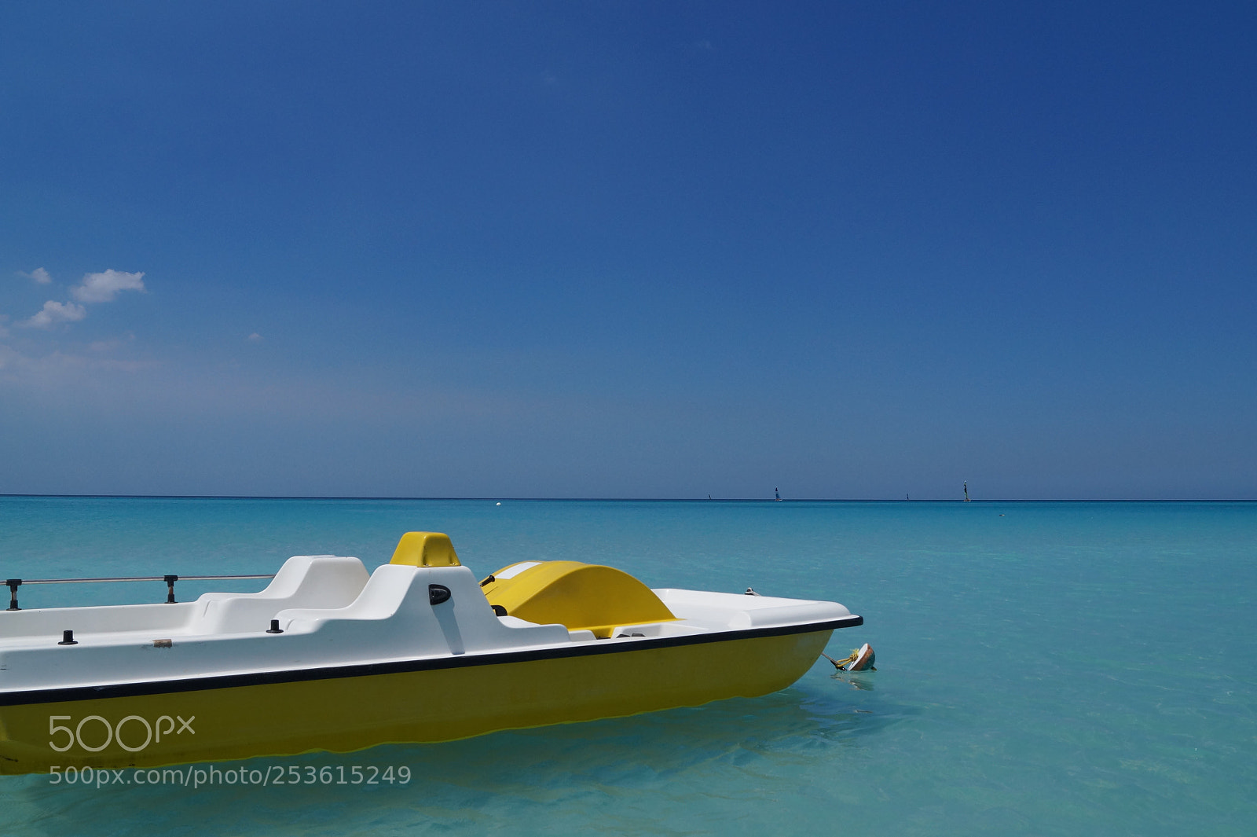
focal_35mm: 30
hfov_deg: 62.0
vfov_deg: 43.6
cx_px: 628
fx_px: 1047
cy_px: 418
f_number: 11
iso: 400
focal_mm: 20
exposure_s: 1/2000
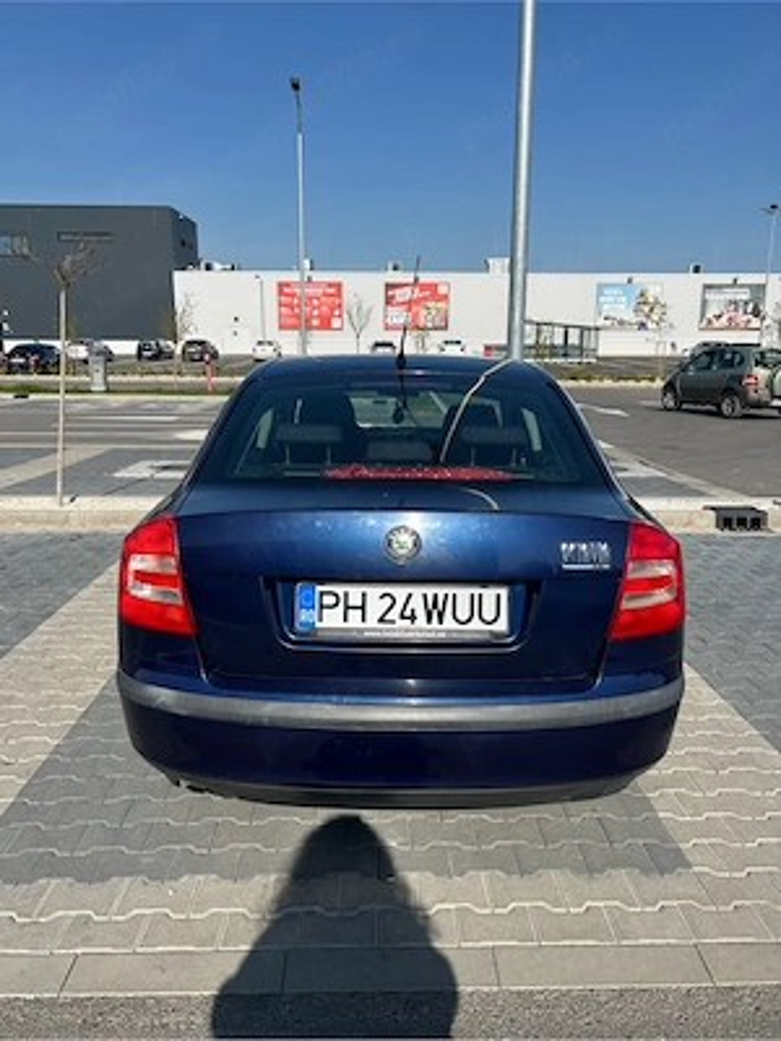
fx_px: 782
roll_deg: -0.7
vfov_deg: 67.3
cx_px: 390
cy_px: 520
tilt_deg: -12.4
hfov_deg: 53.1
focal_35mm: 26
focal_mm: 5.7
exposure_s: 1/5076
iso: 50
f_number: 1.5
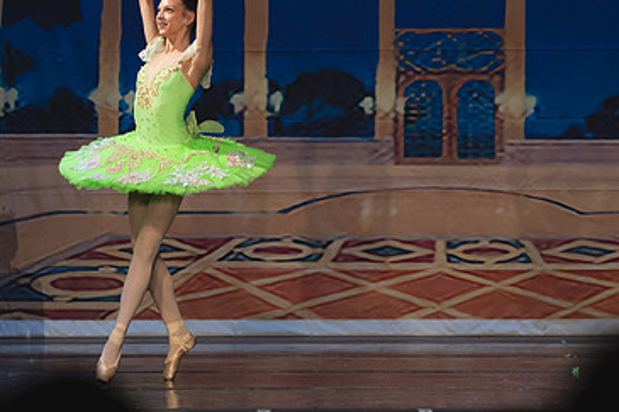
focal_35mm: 381
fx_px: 6548
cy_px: 192
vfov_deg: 3.6
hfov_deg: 5.4
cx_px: 300
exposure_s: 1/320
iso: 1250
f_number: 4
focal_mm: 155
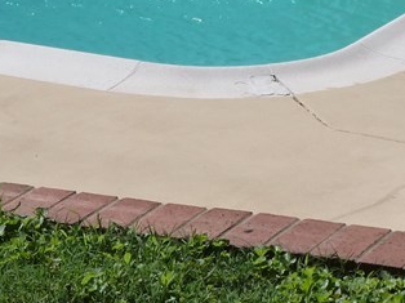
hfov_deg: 9.9
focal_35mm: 199
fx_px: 2326
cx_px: 249
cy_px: -148
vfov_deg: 7.3
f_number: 5.6
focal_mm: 10.9
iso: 160
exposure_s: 1/640
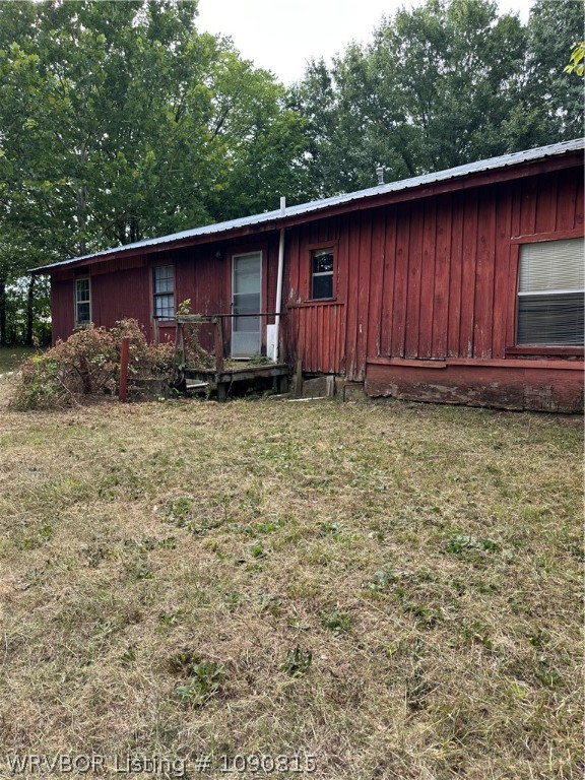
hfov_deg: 56.8
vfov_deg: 71.6
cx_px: 292
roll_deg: -0.8
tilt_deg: -4.3
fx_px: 541
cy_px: 390
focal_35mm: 24
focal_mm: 6.86
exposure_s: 1/543
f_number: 1.78
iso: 80
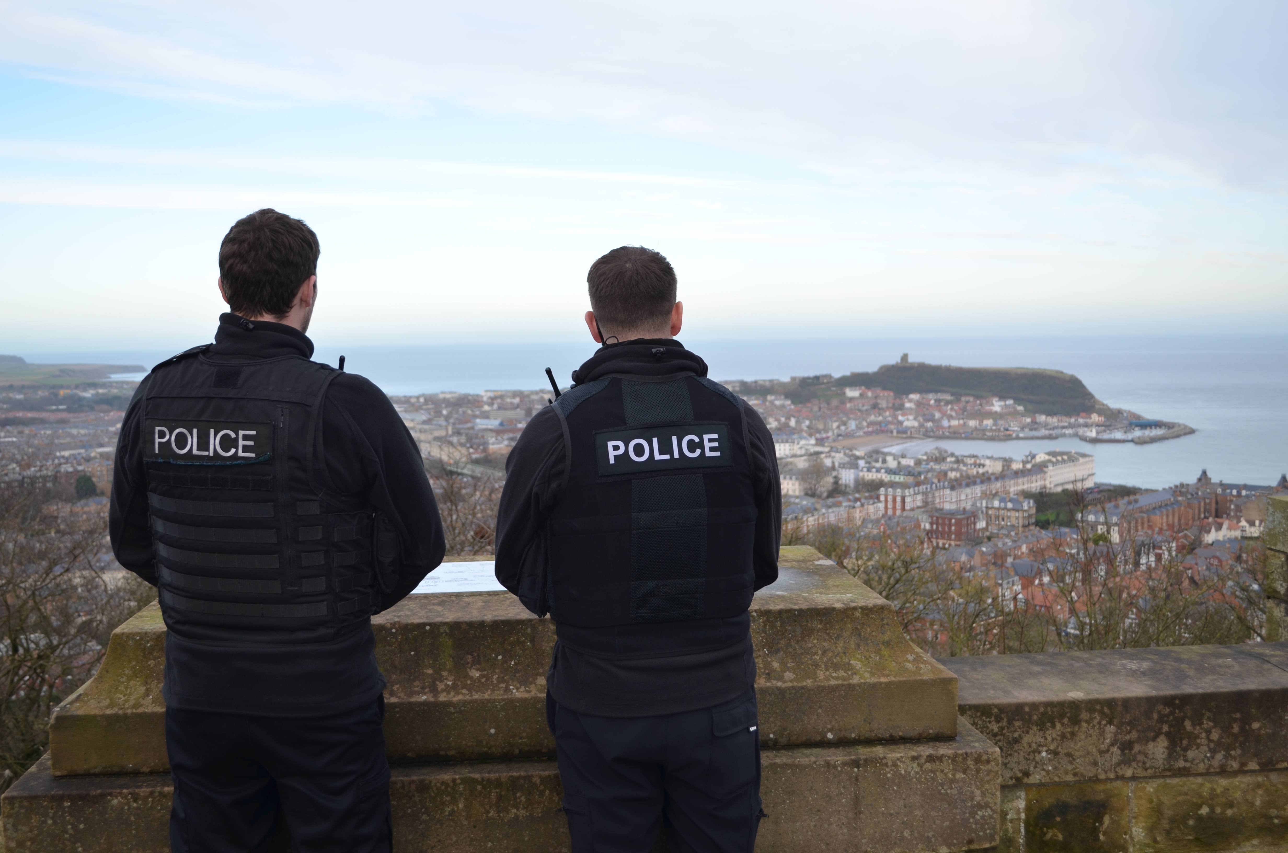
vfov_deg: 36.7
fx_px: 1285
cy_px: 426
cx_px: 644
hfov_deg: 53.2
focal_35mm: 36
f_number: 4
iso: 125
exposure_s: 1/200
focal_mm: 24
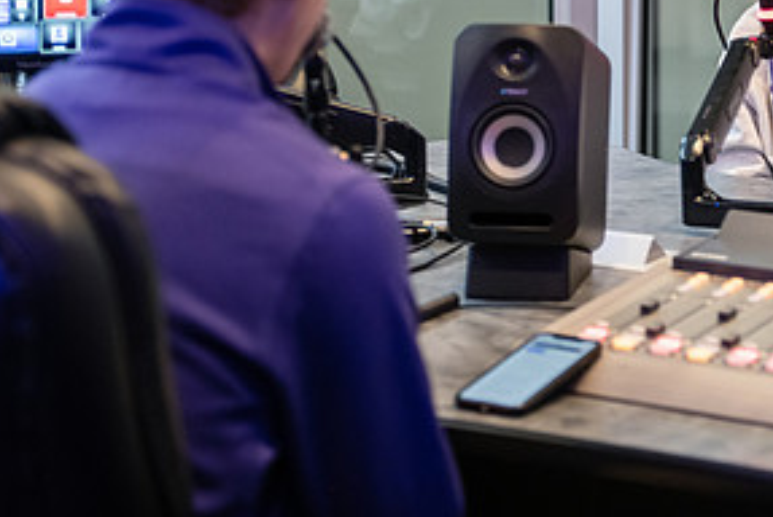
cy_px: 4
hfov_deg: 18.3
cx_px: 598
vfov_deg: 12.2
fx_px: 2386
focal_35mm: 111
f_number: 2.8
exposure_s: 1/100
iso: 1000
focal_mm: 55
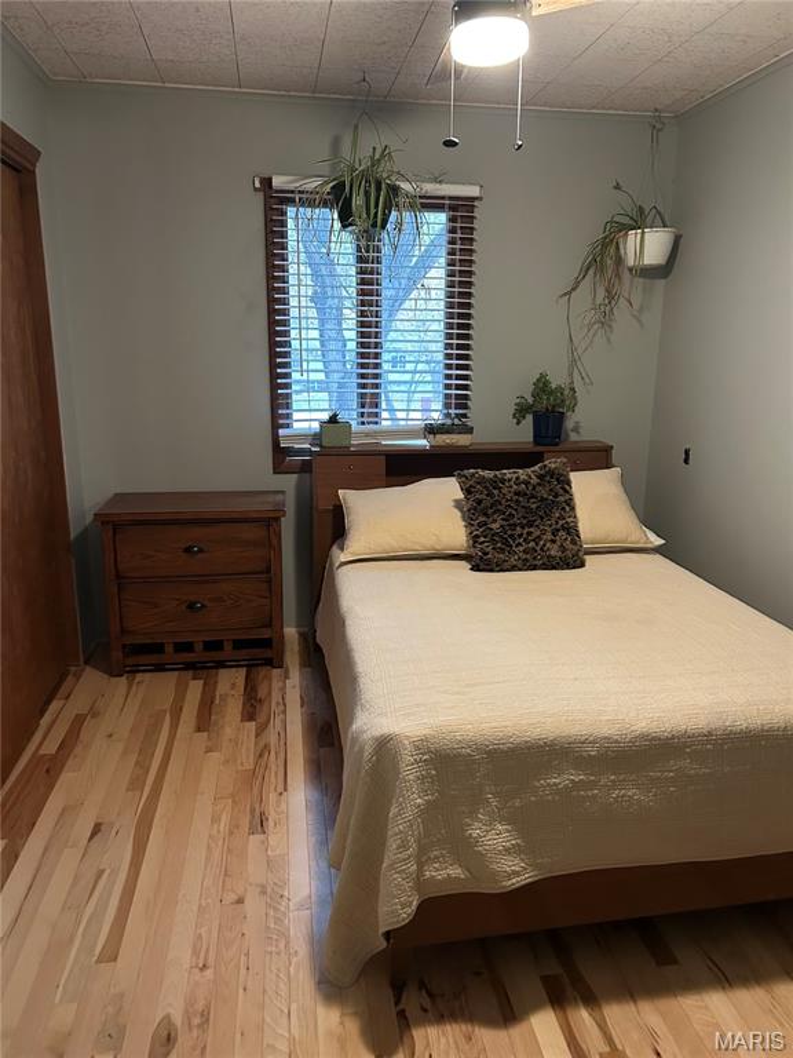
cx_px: 396
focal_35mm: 26
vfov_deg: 67.3
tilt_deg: -11.8
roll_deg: -1.2
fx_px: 794
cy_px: 529
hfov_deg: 53.1
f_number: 1.5
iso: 500
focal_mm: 5.7
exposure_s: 1/40
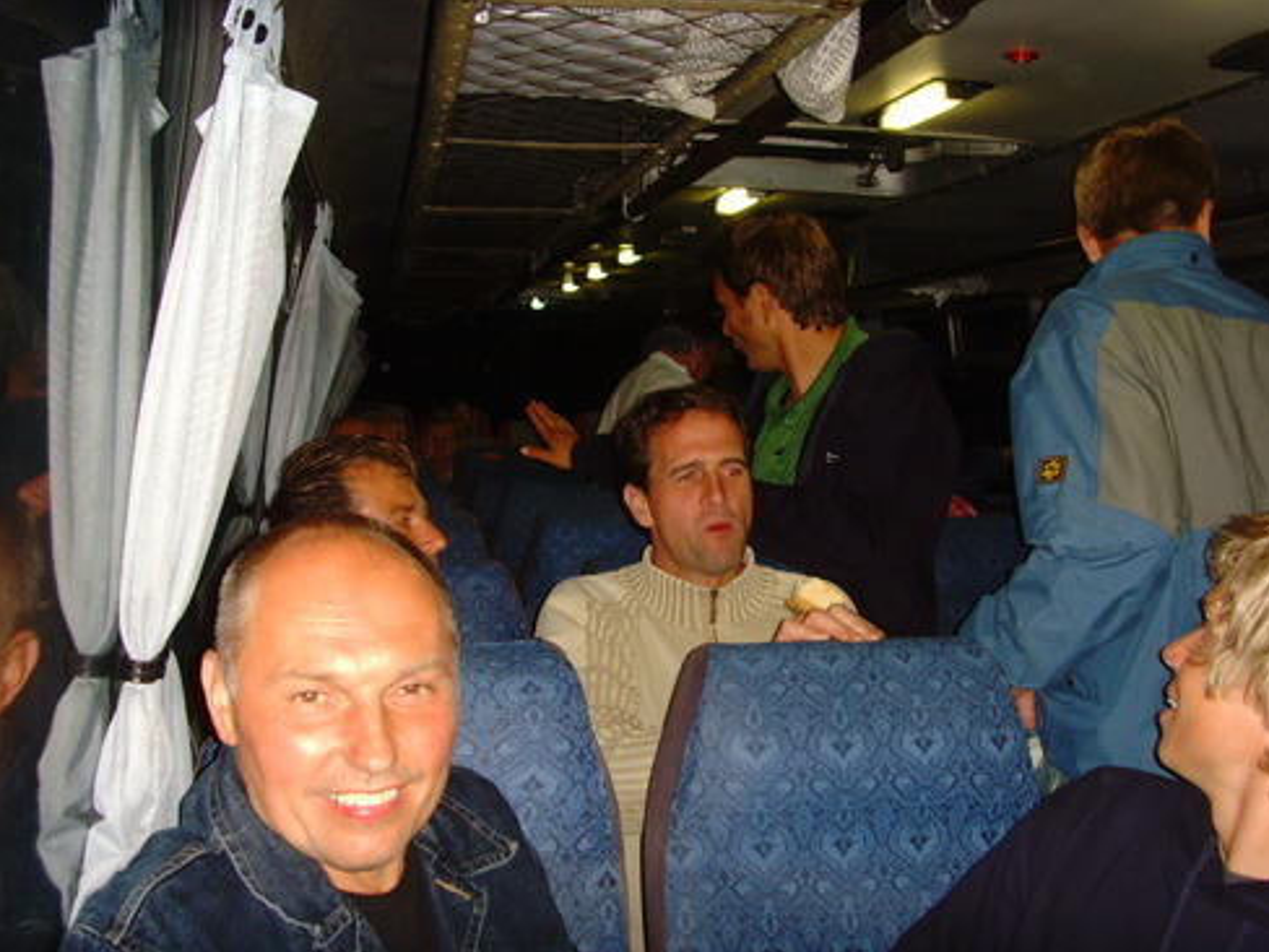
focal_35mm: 40
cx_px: 645
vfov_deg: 36.0
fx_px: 1466
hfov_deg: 46.8
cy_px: 485
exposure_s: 1/45
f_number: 3.5
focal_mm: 6.6
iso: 200
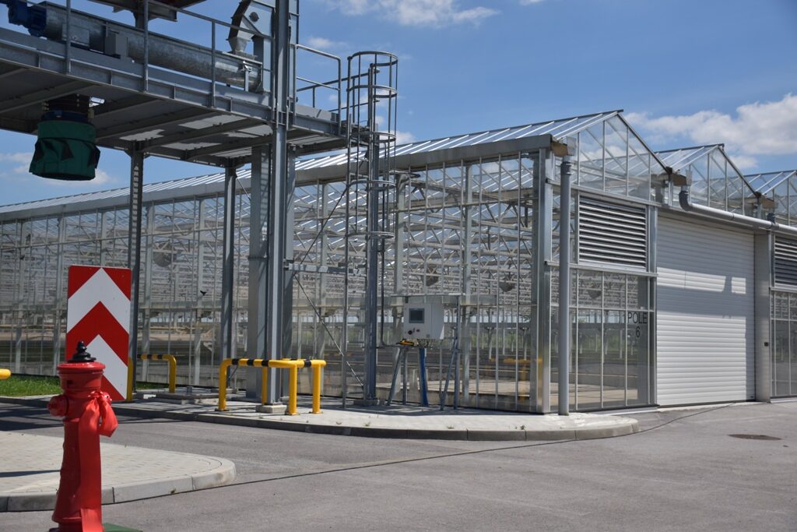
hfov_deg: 43.6
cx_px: 398
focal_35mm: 45
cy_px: 266
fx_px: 996
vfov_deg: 29.9
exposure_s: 1/2500
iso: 200
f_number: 4
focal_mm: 30
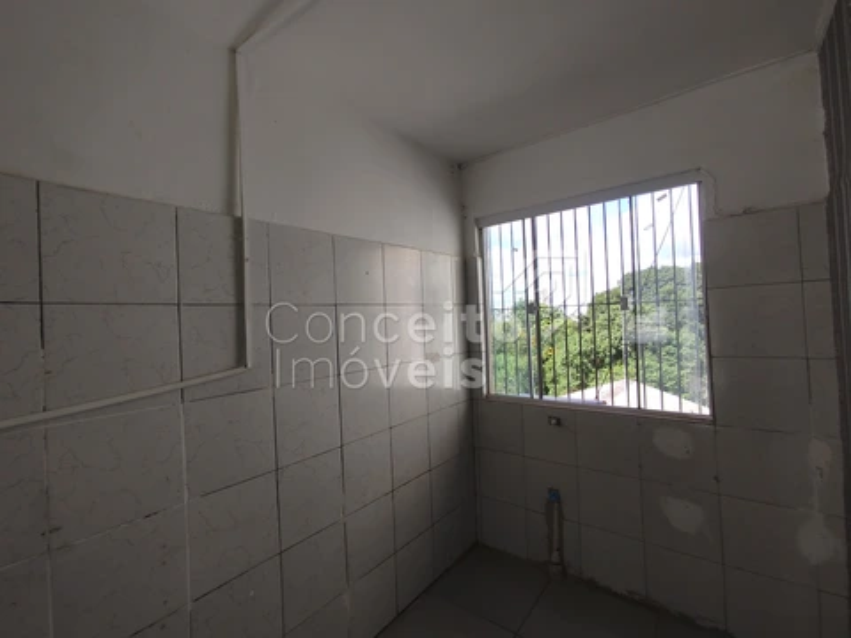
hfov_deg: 98.2
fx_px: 369
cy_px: 319
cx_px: 426
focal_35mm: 15
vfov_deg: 81.7
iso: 50
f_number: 2.2
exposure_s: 1/387
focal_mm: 1.65
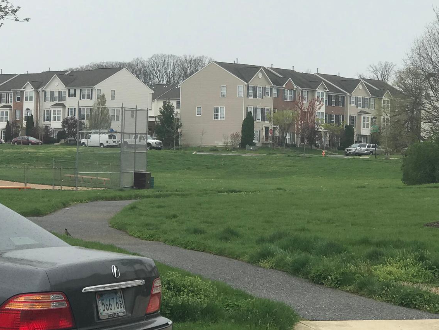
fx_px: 1306
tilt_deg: +0.6
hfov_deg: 19.1
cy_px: 116
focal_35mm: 103
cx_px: 241
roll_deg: -0.3
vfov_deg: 14.3
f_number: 2.8
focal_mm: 6.6
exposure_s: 1/529
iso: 20
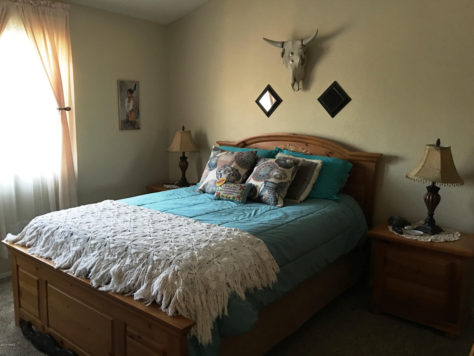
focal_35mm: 29
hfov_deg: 61.7
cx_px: 237
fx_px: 397
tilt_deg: -8.9
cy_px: 178
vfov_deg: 48.2
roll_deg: -0.5
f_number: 2.2
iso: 50
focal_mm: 4.15
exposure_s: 1/4
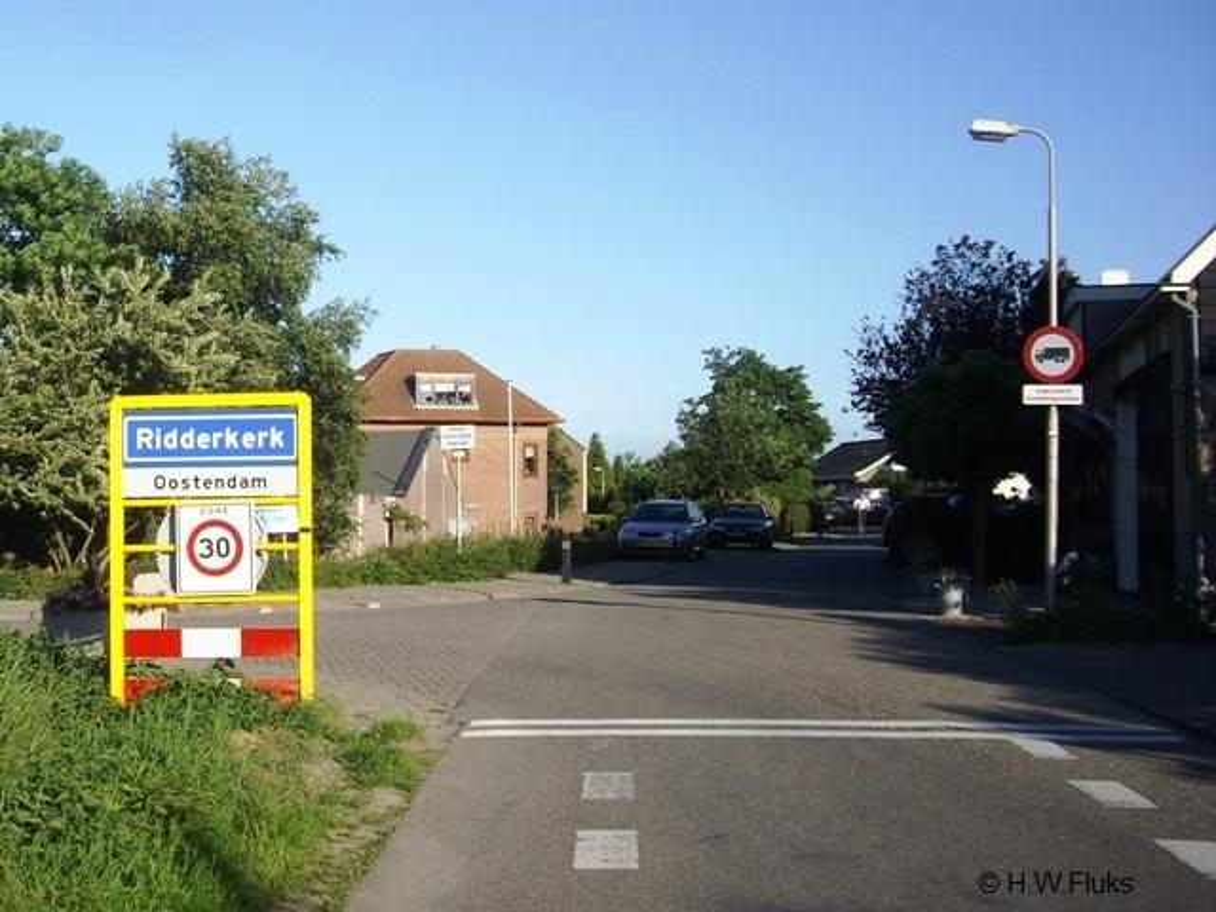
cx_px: 608
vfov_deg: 37.7
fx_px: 1335
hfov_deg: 49.0
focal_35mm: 38
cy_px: 456
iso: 64
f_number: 2.8
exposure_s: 1/800
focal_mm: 7.9
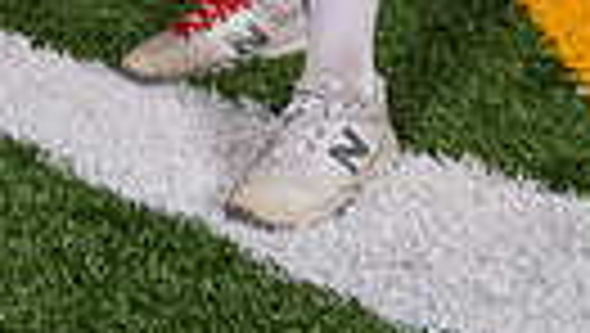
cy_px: -576
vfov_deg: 8.8
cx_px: 243
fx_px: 1864
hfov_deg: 18.0
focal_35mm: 119
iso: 200
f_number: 5.6
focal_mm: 33
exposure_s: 1/200
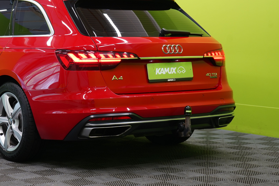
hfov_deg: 23.6
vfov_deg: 16.0
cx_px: 60
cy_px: 48
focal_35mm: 85
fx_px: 659
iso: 500
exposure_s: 1/40
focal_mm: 53
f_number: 5
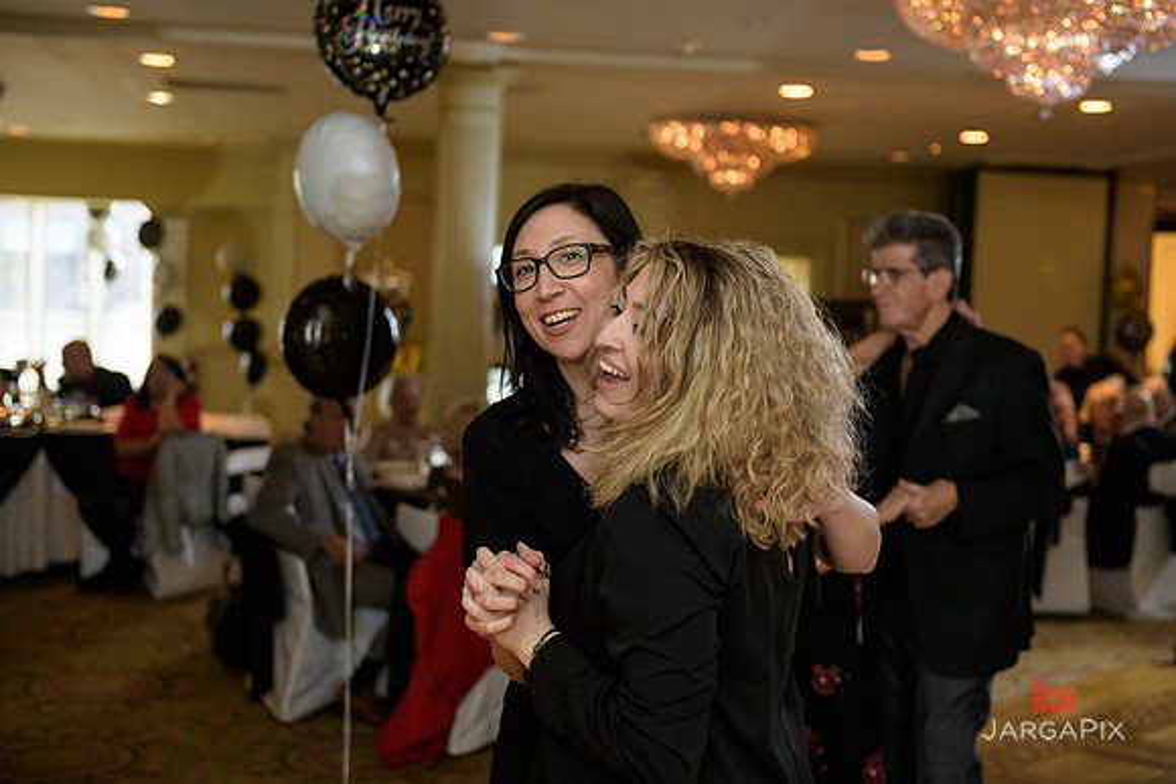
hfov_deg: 39.6
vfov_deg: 27.0
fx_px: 1634
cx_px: 588
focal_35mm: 50
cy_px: 392
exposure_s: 1/125
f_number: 2.8
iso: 1000
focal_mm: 50
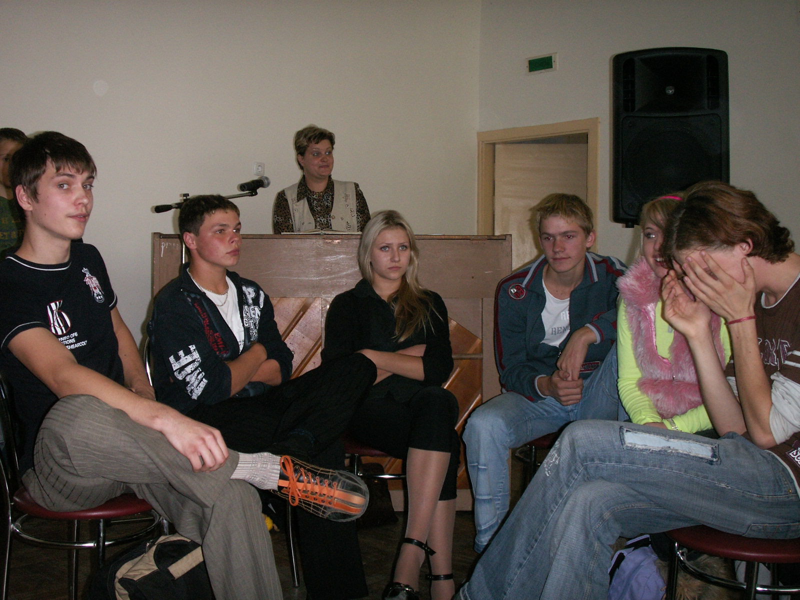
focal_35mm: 37
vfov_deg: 38.7
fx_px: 855
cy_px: 300
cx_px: 400
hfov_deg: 50.1
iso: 100
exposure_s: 1/40
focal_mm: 7.7
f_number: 3.5
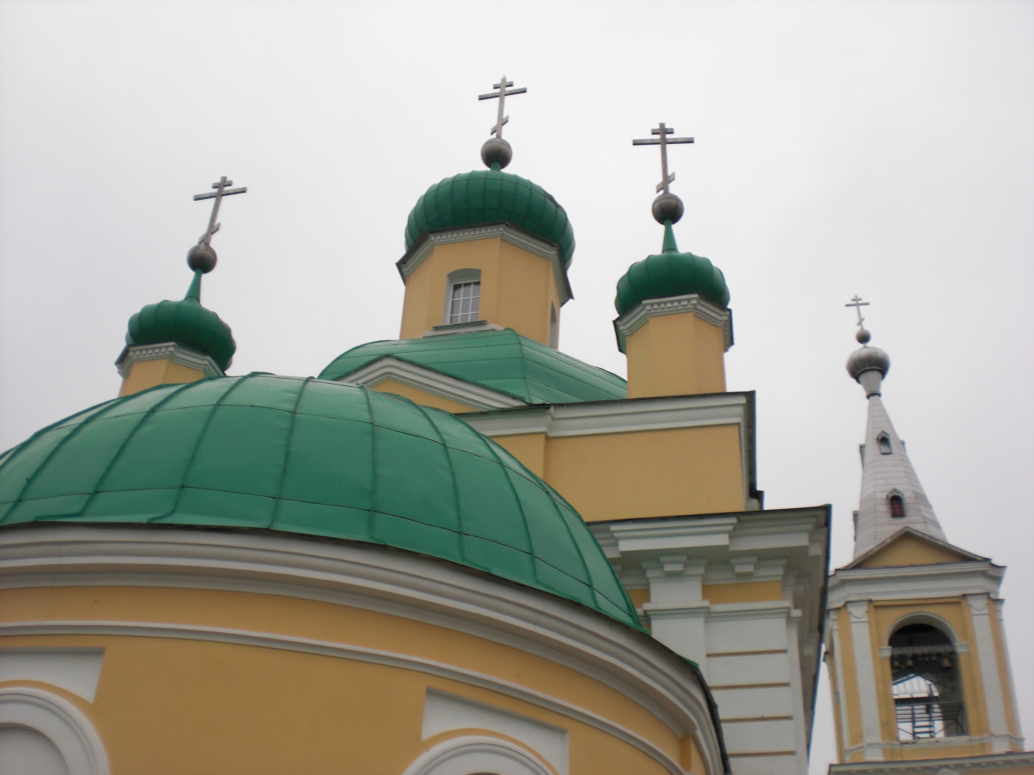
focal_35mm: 38
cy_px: 388
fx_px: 1135
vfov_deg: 37.7
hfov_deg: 49.0
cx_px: 517
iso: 64
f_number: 3.1
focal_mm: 6.3
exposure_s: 1/250
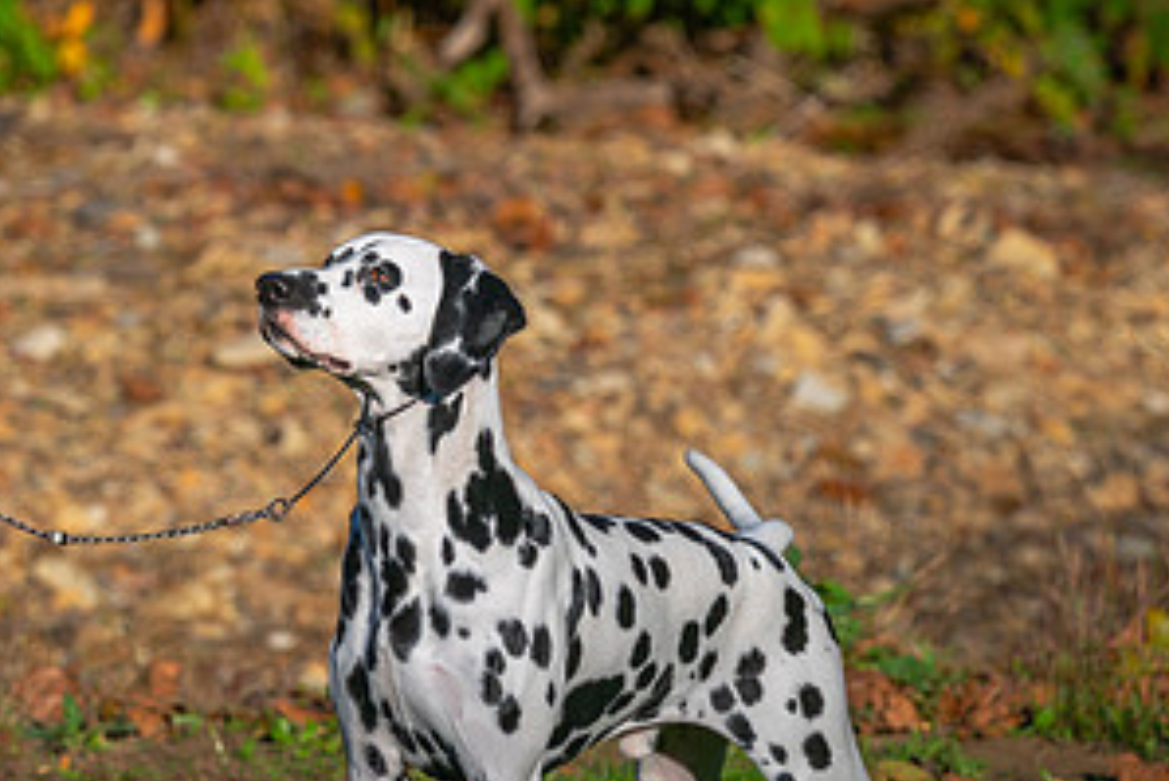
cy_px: 434
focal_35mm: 251
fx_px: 8154
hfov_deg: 8.2
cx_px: 388
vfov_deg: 5.5
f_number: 4.5
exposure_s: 1/800
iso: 100
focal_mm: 129
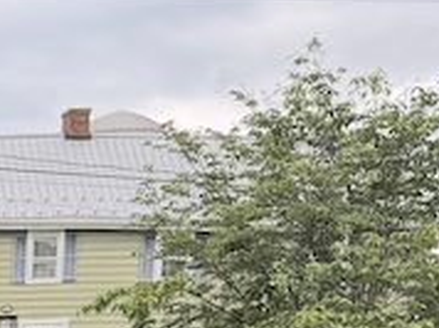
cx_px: -338
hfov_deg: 15.7
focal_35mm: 108
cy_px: 570
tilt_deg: -6.4
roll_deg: +0.6
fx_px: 1368
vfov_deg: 12.6
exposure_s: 1/1060
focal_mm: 6.76
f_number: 1.78
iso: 100
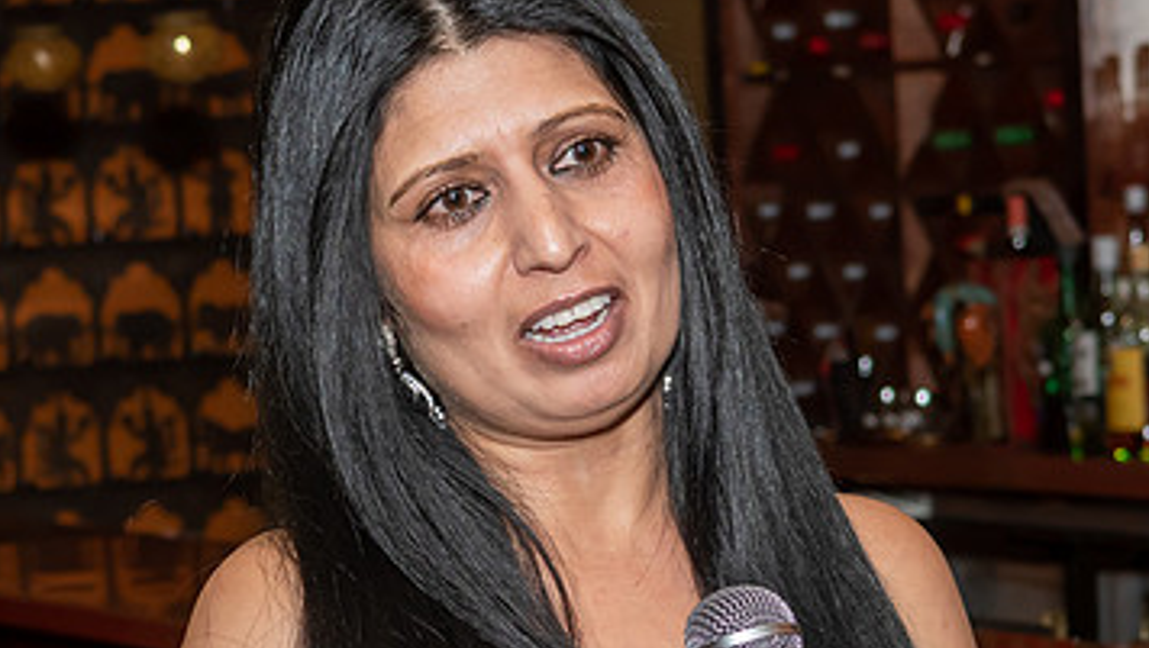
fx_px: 5611
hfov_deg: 11.7
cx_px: 584
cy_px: 494
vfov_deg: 6.6
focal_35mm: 184
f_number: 6.3
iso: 500
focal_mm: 55
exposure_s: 1/250
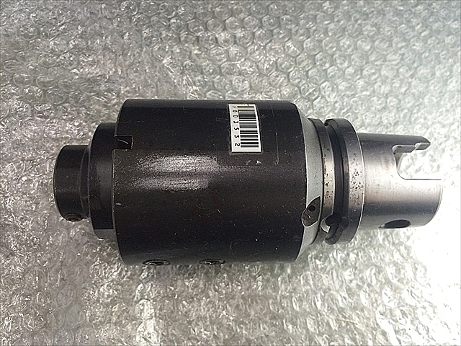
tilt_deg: -74.1
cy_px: 173
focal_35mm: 29
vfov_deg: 48.2
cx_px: 230
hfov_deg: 61.7
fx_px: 386
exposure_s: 1/30
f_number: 2.2
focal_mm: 4.15
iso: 64
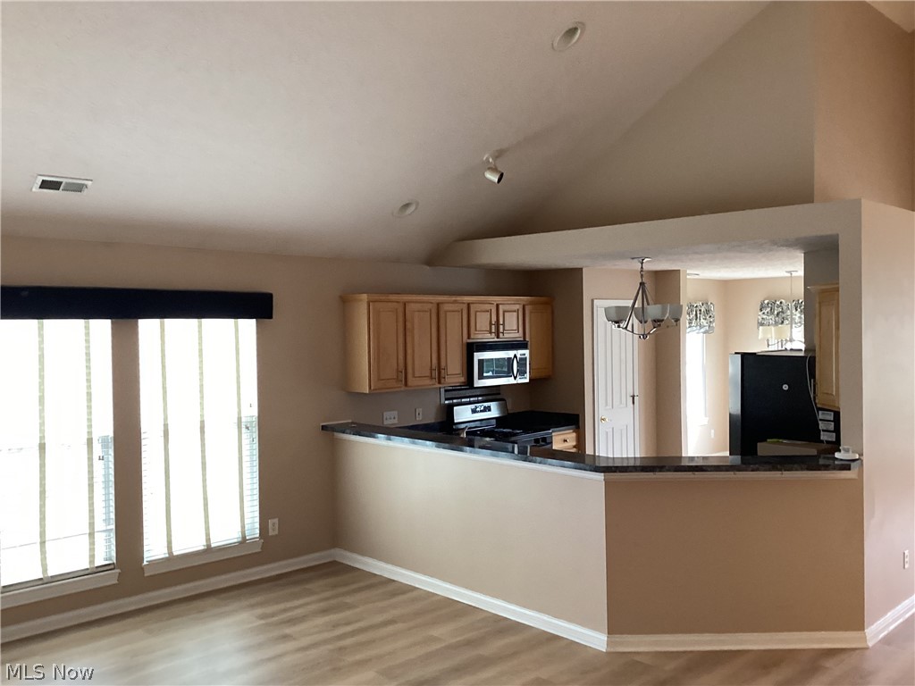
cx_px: 458
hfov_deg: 58.4
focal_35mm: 31
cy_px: 343
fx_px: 819
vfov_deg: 45.4
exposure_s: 1/60
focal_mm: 3.3
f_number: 2.4
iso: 200
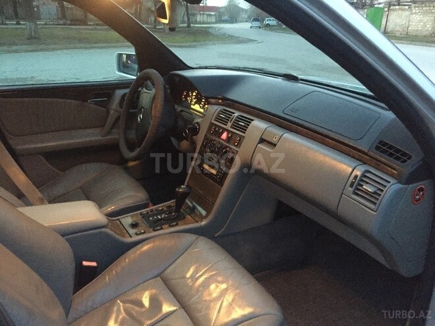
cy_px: 163
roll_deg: -0.6
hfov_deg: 61.7
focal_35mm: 29
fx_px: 364
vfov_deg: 48.2
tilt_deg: -20.2
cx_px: 218
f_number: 2.2
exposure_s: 1/17
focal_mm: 4.15
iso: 800
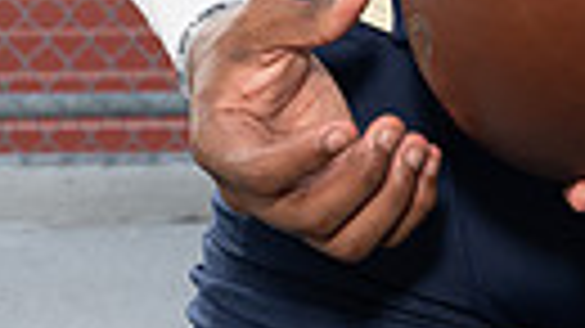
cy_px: -503
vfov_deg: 7.4
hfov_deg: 14.0
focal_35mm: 152
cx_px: 518
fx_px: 2357
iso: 400
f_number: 8
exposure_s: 1/250
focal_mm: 42
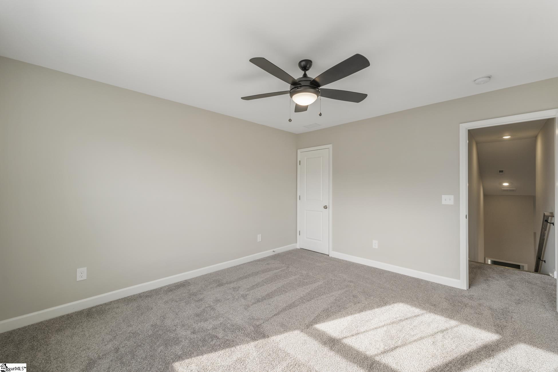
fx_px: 217
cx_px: 279
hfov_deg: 104.3
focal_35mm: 14
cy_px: 186
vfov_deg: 81.2
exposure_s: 1/50
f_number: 5.6
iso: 400
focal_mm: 14
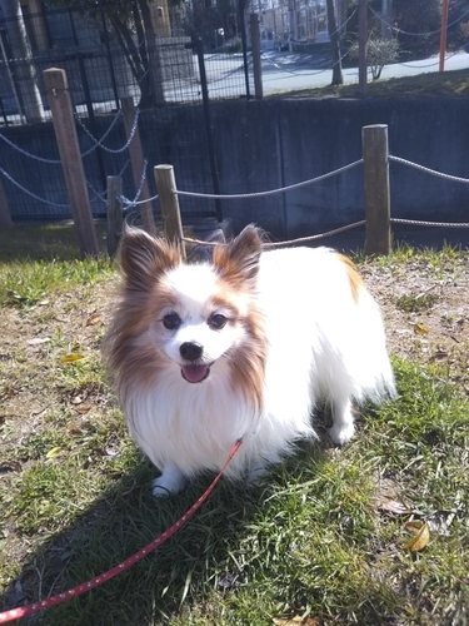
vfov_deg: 60.0
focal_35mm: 30
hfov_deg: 46.8
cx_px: 234
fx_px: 542
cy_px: 313
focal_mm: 4
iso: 40
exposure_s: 1/351
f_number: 2.2
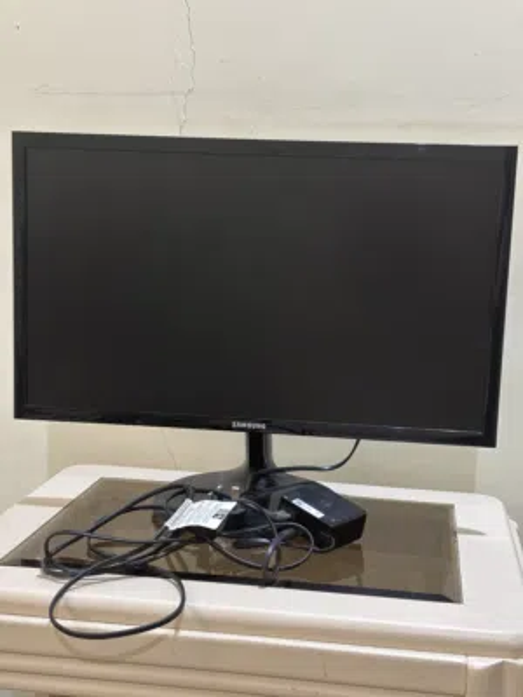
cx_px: 262
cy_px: 348
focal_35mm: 52
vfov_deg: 36.8
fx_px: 1048
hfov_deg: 28.0
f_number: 1.6
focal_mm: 5.96
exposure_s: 1/40
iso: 200
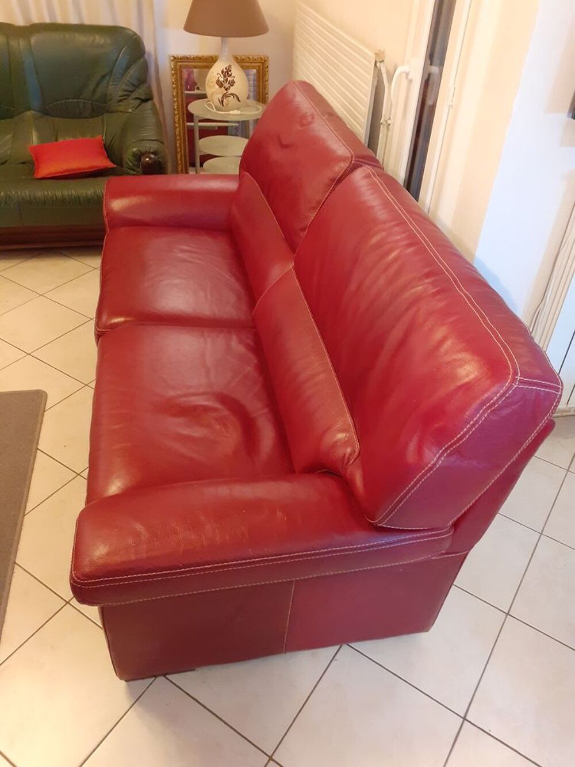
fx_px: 598
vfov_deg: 65.3
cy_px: 384
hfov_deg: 51.4
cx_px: 288
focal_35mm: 27
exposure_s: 1/25
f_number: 1.9
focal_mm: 3.6
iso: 320
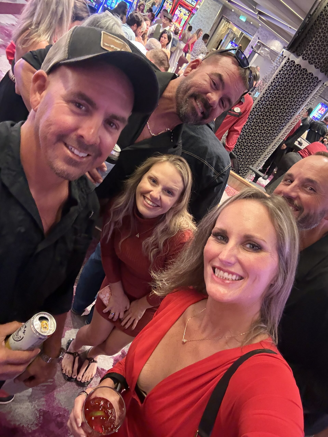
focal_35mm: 23
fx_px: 291
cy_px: 218
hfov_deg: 58.9
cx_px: 164
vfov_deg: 73.9
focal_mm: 2.69
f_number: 1.9
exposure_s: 1/27
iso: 640
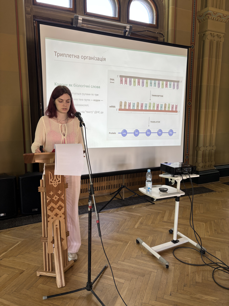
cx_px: 114
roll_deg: +0.0
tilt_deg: -8.4
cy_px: 153
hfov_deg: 53.1
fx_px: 229
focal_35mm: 26
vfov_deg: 67.3
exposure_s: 1/60
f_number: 1.6
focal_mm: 5.96
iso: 80
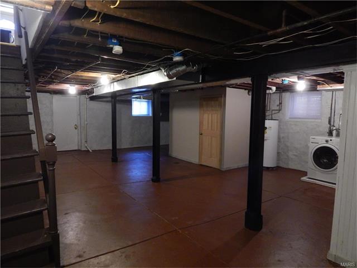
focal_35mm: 23
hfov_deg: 73.9
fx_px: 237
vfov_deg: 58.9
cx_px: 178
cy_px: 134
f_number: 3
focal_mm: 4
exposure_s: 1/15
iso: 500
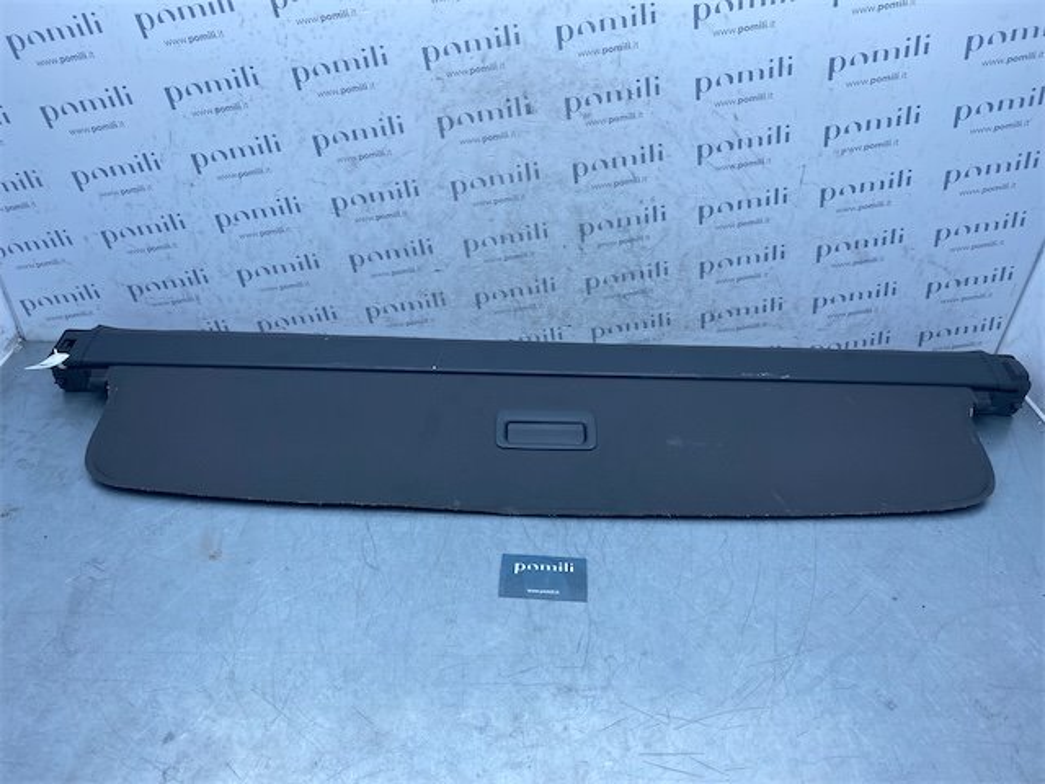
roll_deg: -2.3
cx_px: 522
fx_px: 785
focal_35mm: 26
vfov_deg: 53.1
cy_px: 392
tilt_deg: -37.1
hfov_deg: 67.3
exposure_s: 1/898
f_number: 1.8
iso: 32
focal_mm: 4.25
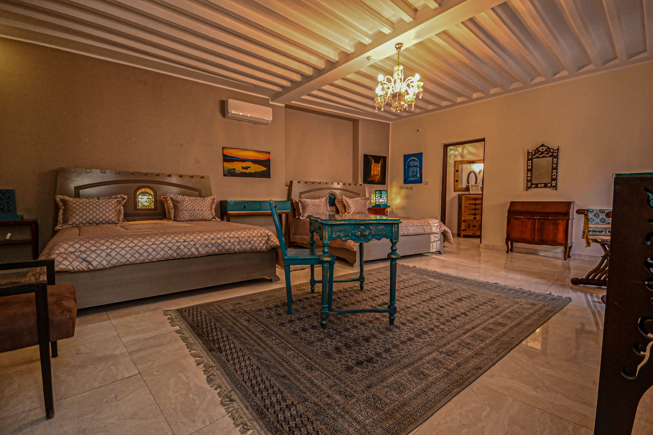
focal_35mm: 15
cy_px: 218
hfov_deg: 100.4
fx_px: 272
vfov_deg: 77.3
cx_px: 326
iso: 2200
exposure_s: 1/60
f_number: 4
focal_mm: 10
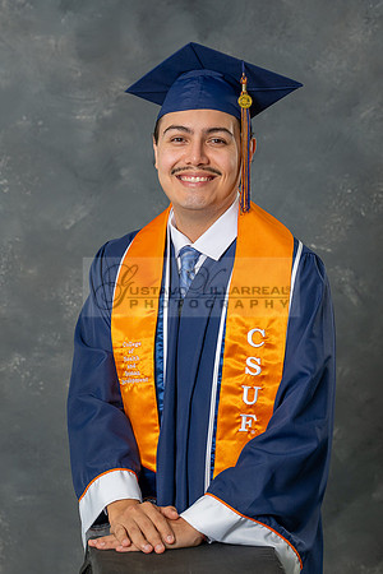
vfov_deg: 19.5
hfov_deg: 13.1
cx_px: 198
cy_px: 314
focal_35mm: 105
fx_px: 1673
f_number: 4
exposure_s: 1/200
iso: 200
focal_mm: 57
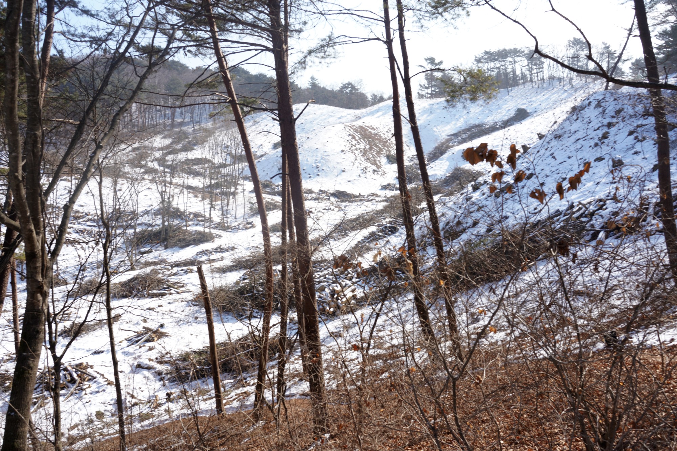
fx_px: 621
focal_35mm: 33
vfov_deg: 40.0
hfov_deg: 57.2
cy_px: 226
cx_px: 338
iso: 200
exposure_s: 1/100
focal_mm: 33
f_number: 13
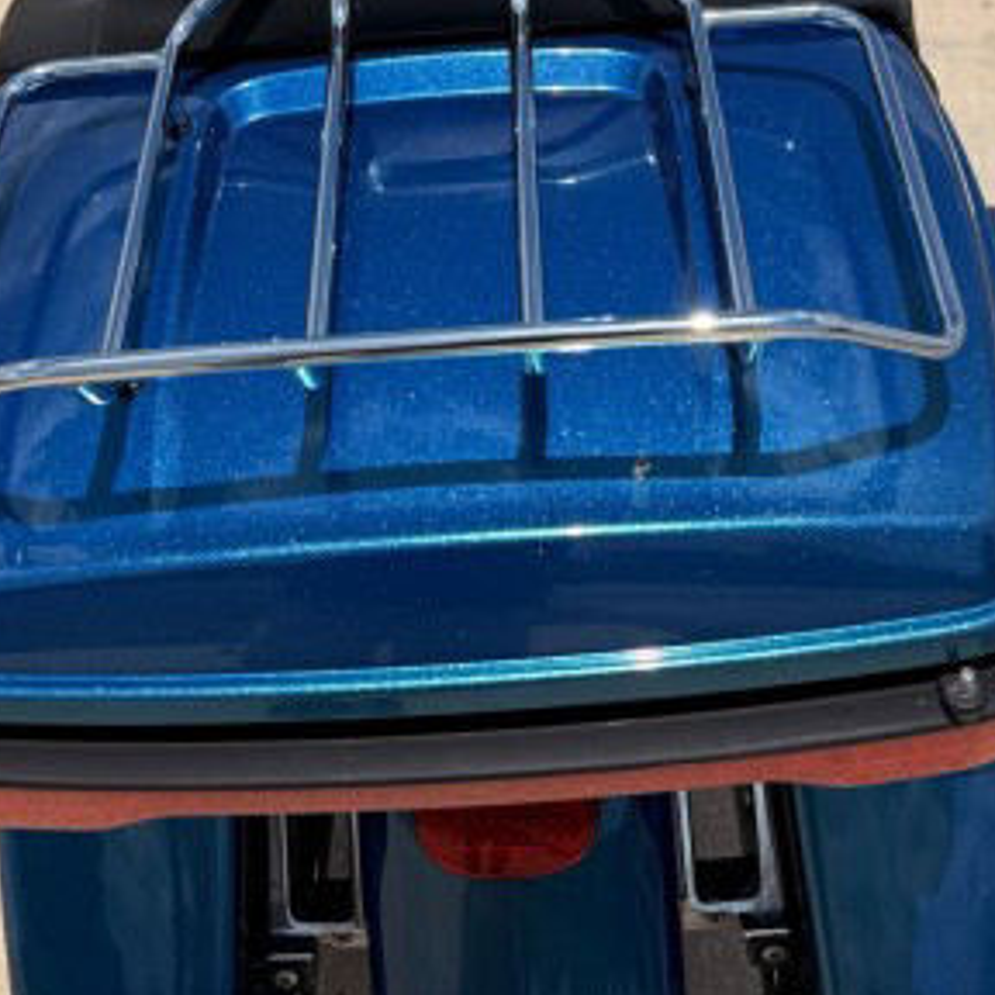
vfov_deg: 27.5
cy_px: 17
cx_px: 456
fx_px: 1919
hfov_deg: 29.1
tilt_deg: -25.5
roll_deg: -6.1
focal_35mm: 59
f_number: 1.78
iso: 80
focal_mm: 6.76
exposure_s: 1/8130
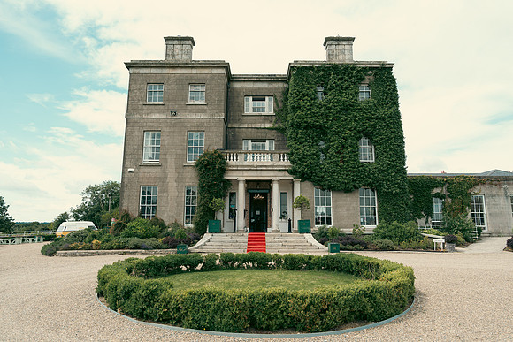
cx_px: 256
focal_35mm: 24
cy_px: 171
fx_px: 342
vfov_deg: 53.2
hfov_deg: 73.7
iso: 125
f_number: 3.5
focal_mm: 24
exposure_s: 1/400
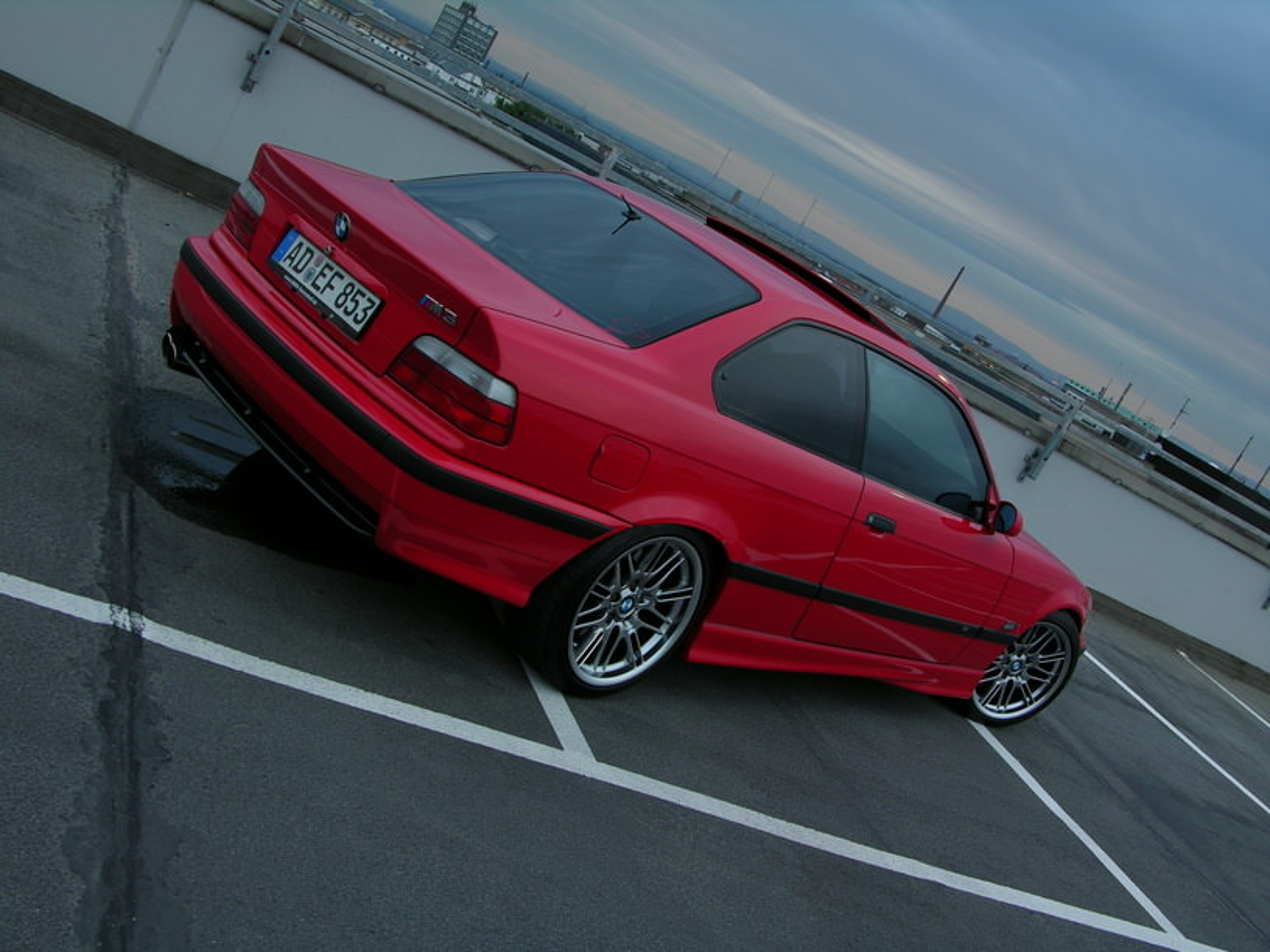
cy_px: 476
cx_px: 635
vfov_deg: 36.8
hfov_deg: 47.9
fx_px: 1431
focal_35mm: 39
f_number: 5.7
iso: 50
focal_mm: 10
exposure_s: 1/8
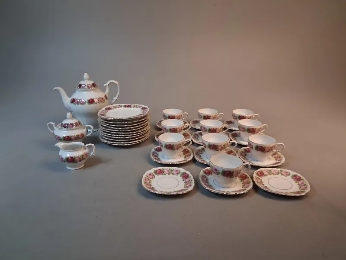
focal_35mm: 27
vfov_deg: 51.4
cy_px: 130
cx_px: 173
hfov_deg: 65.3
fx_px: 270
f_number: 1.8
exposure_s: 1/100
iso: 400
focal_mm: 4
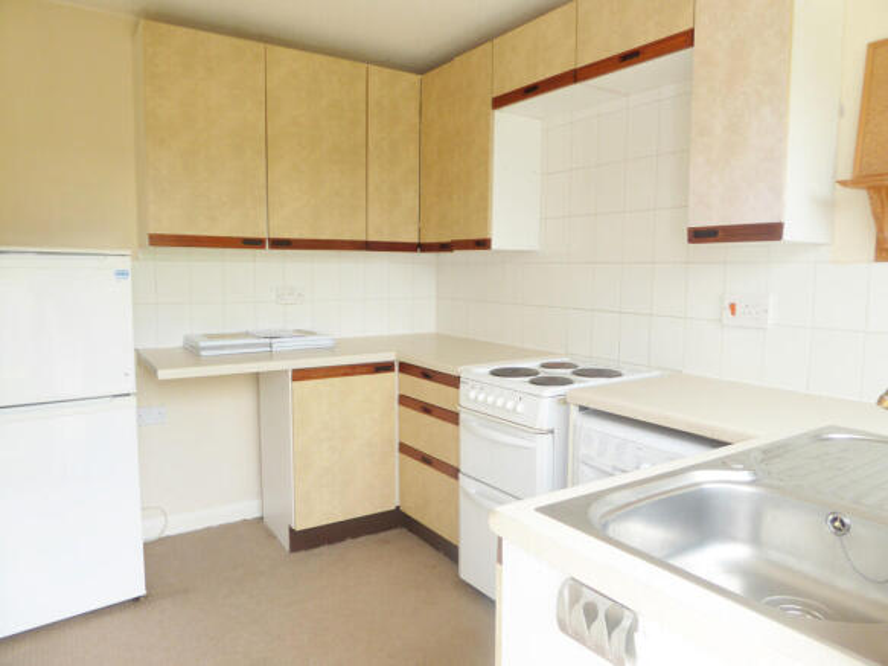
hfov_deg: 71.6
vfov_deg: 56.8
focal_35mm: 24
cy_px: 333
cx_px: 444
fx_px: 616
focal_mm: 4.3
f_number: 3.3
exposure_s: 1/80
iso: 100
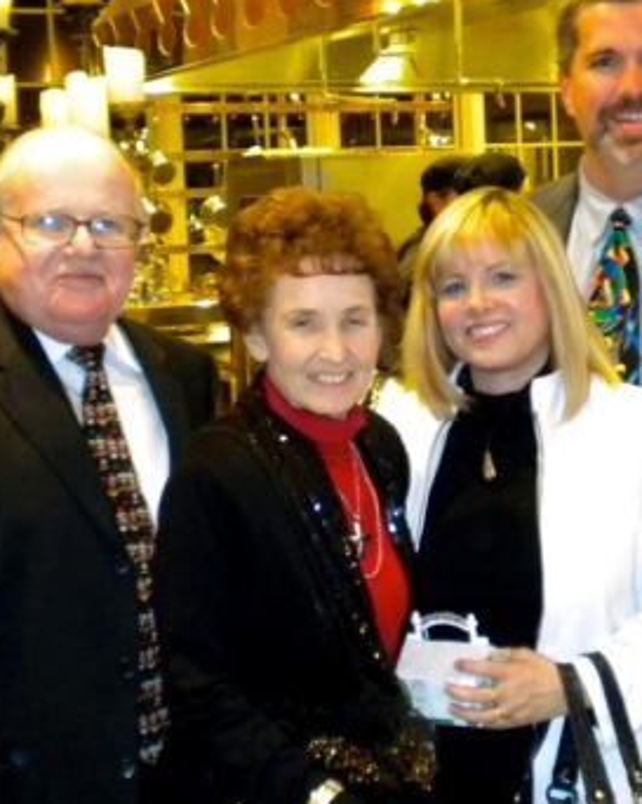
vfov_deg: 29.6
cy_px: 364
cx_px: 397
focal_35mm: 64
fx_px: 1522
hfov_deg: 23.8
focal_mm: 6.3
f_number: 3.1
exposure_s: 1/8
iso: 400
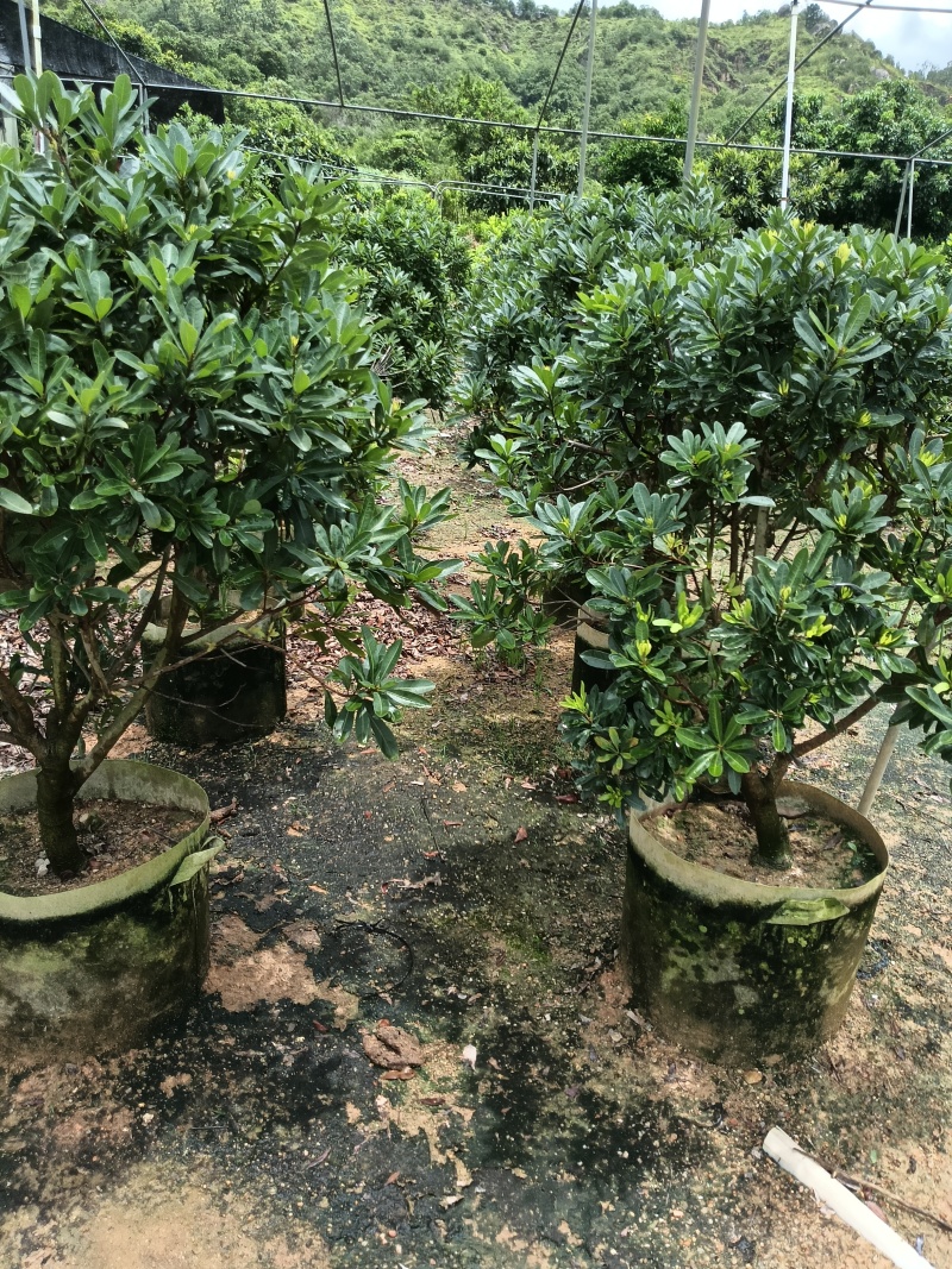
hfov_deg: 51.3
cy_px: 634
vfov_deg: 65.3
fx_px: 990
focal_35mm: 27
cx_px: 476
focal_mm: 3.61
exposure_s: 1/607
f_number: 1.8
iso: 50
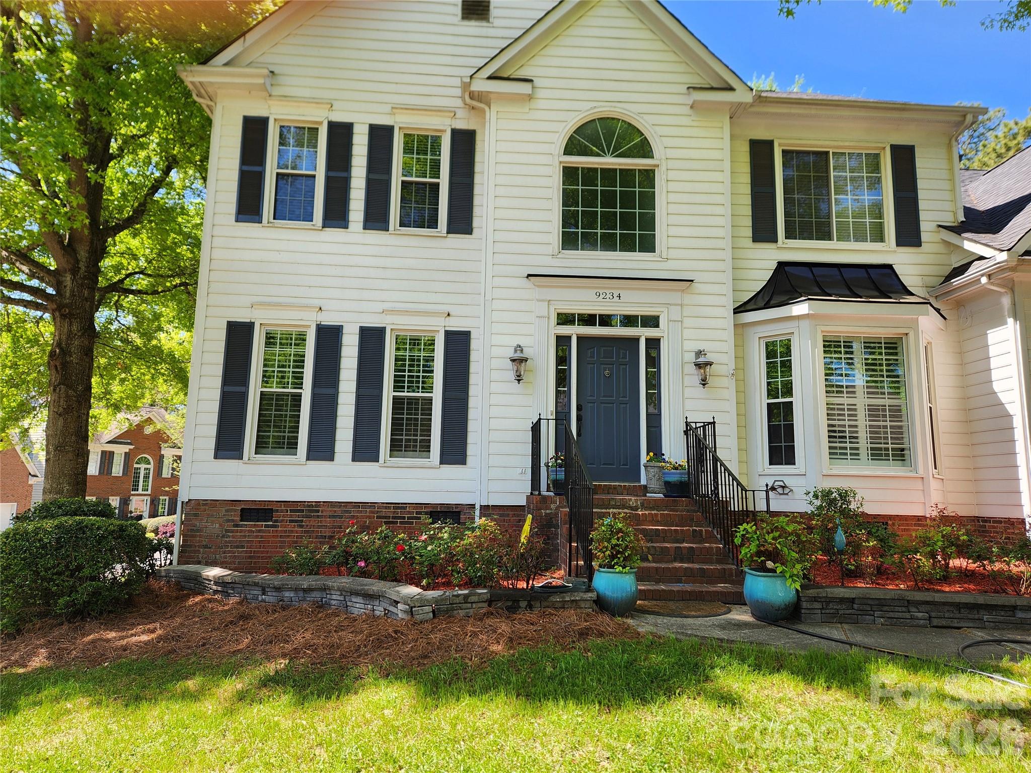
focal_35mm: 23
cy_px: 386
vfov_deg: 58.9
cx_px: 516
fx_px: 685
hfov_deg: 73.9
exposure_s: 1/370
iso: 20
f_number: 1.8
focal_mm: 5.4
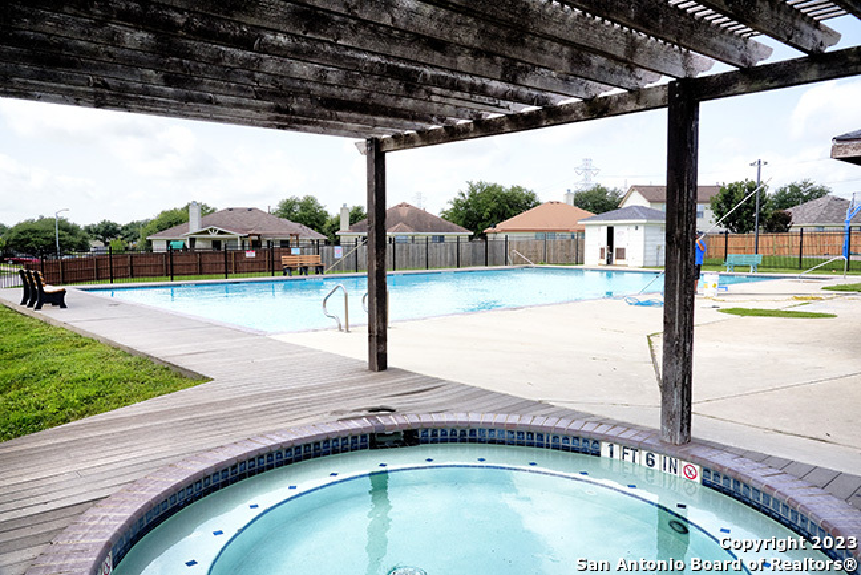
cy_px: 288
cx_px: 430
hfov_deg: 67.3
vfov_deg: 48.0
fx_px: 646
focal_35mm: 27
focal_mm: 27
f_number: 11
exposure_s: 1/750
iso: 320
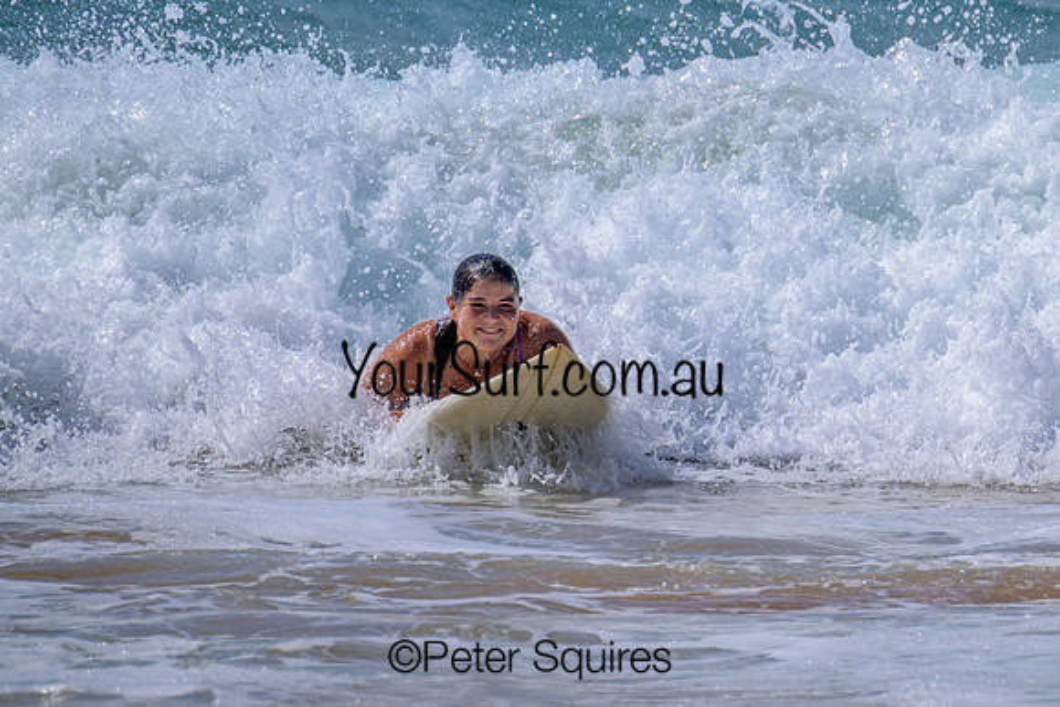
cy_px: 350
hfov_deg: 1.9
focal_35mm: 1088
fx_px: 32054
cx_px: 721
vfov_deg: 1.3
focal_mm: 800
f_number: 11
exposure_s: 1/2000
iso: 500
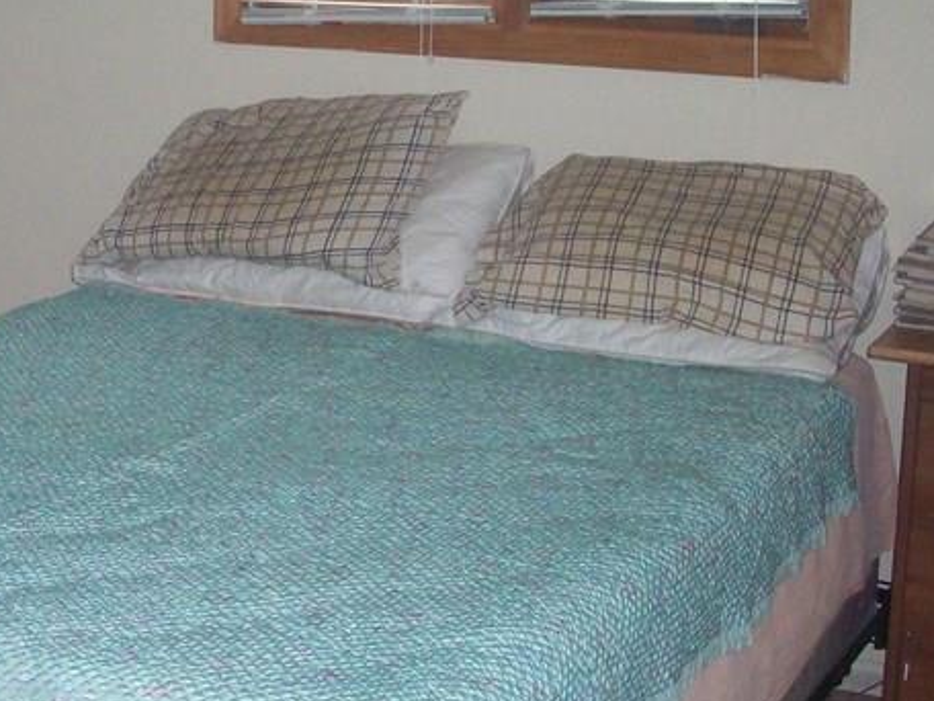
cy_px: 320
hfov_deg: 23.2
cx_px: 170
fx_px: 2239
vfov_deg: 17.8
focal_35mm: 83
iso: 160
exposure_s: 1/64
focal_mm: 6.2
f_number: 2.8
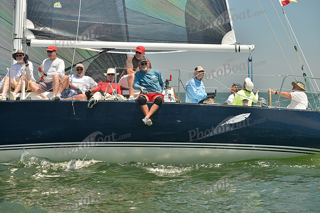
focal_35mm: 102
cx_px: 160
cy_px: 106
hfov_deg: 20.0
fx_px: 907
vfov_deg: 13.4
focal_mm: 102
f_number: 5
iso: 200
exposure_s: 1/640
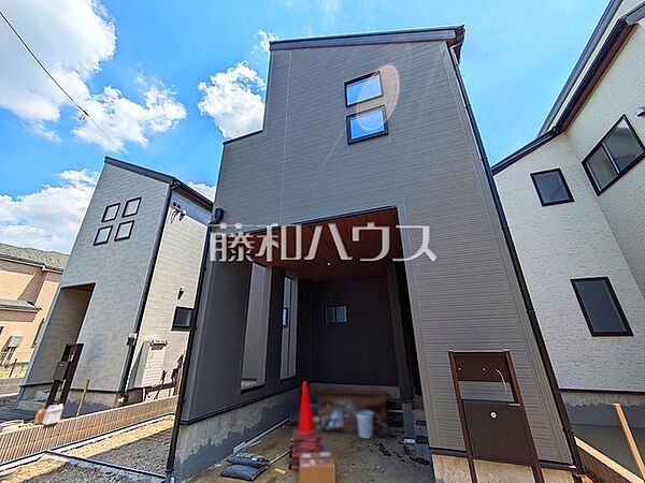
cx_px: 322
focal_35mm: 14
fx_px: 261
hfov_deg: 102.1
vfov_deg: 85.7
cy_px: 242
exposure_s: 1/2833
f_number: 2.2
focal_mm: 1.83
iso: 50
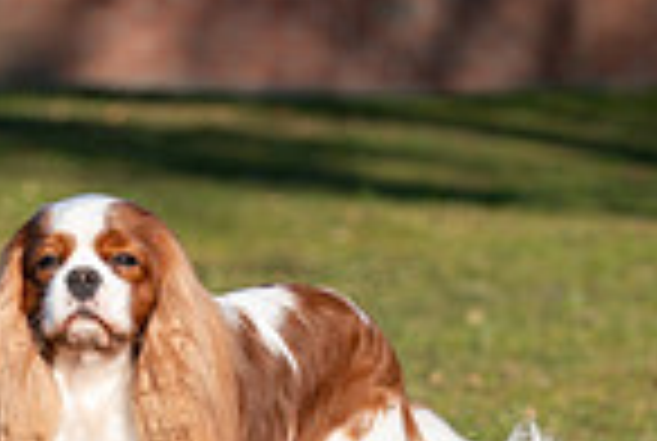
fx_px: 8485
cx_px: 140
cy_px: 128
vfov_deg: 3.0
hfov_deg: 4.4
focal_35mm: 464
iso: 100
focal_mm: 117
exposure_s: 1/1000
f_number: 4.5
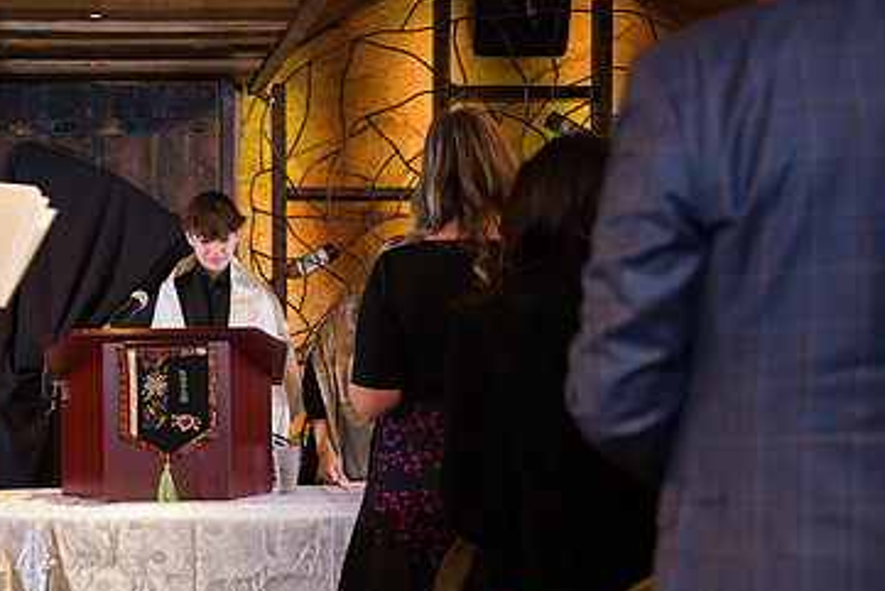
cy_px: 414
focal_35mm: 73
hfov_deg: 27.3
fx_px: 1795
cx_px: 214
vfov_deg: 18.6
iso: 1250
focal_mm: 44
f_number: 3.2
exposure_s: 1/200
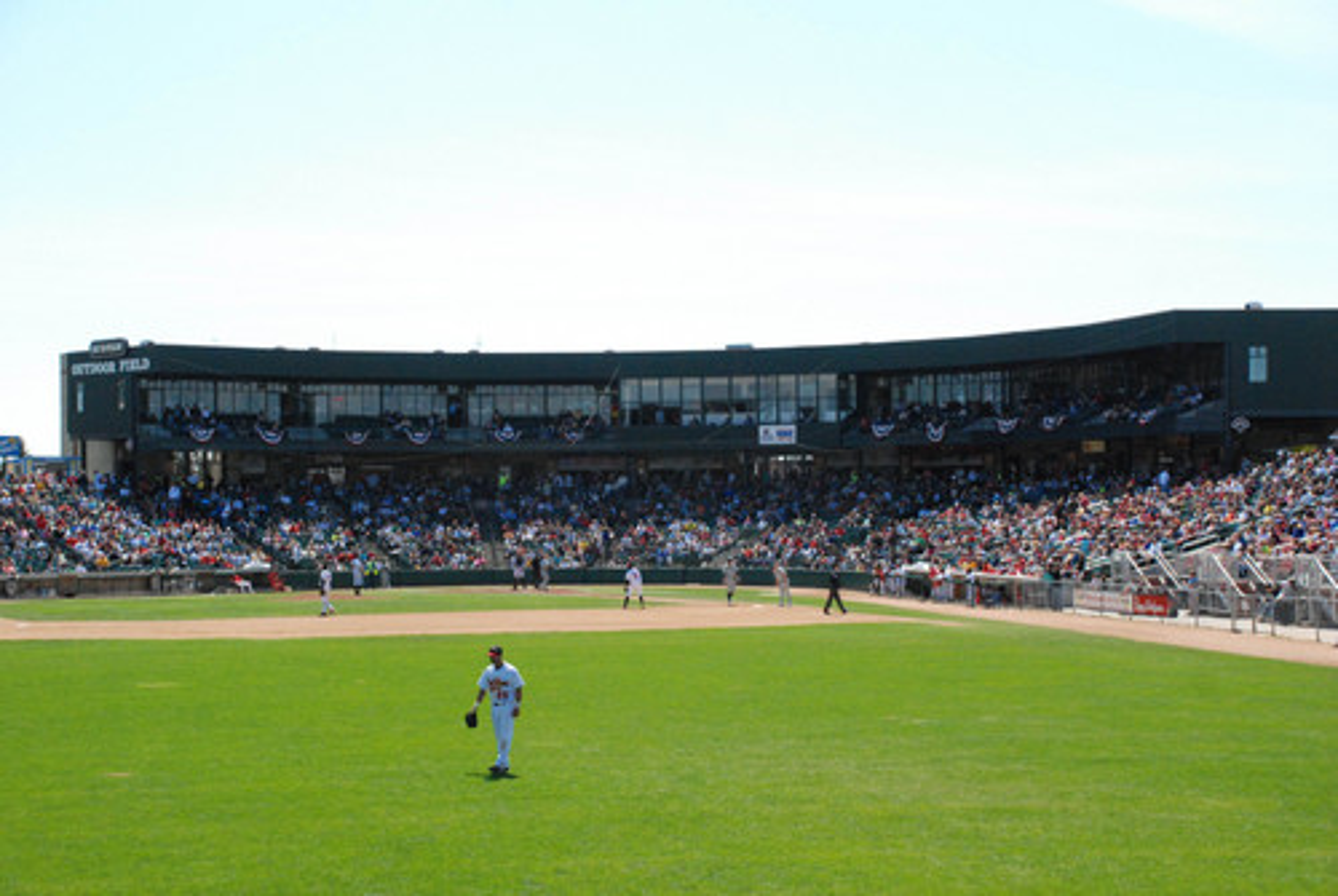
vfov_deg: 20.7
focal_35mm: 66
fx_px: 2457
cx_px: 669
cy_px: 448
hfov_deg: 30.5
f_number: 7.1
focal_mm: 44
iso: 1600
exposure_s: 1/4000
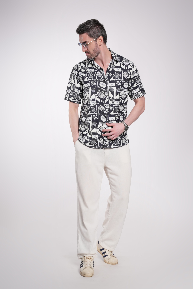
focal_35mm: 51
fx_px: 408
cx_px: 96
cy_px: 144
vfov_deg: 39.0
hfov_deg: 26.6
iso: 200
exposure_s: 1/160
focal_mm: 50.8
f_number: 8
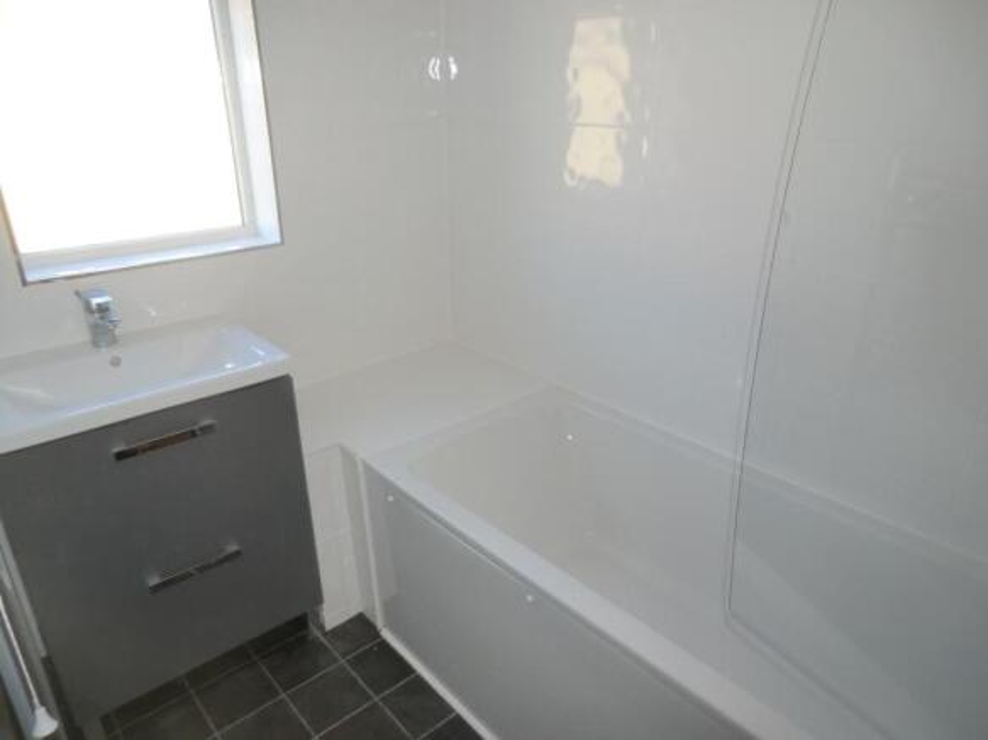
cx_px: 494
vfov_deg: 56.8
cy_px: 370
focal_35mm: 24
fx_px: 685
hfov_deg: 71.6
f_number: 3.2
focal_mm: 4.3
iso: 160
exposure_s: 1/60
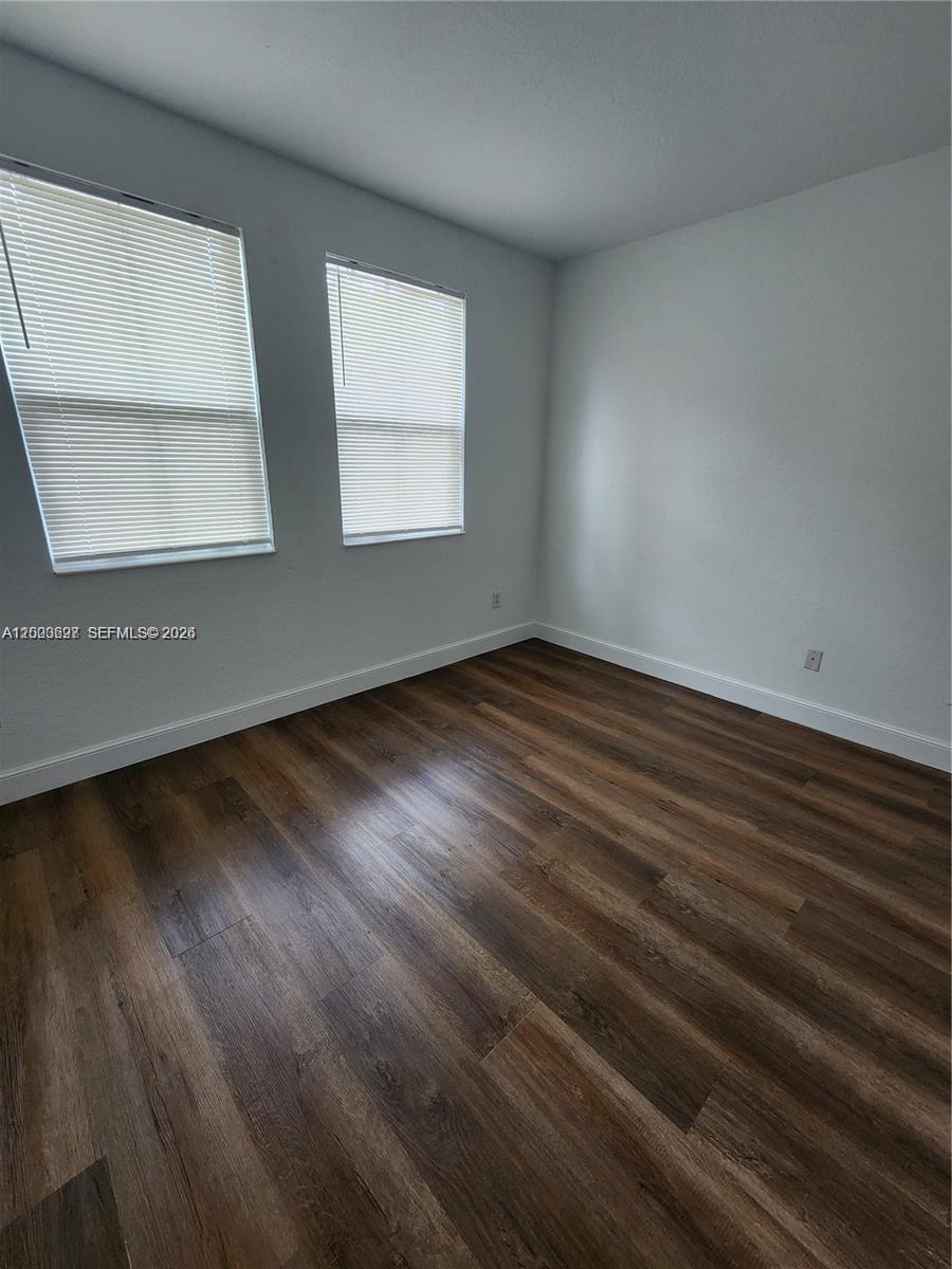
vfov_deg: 106.2
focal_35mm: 13
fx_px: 477
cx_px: 476
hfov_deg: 89.9
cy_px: 634
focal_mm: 2.2
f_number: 2.2
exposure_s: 1/60
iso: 200
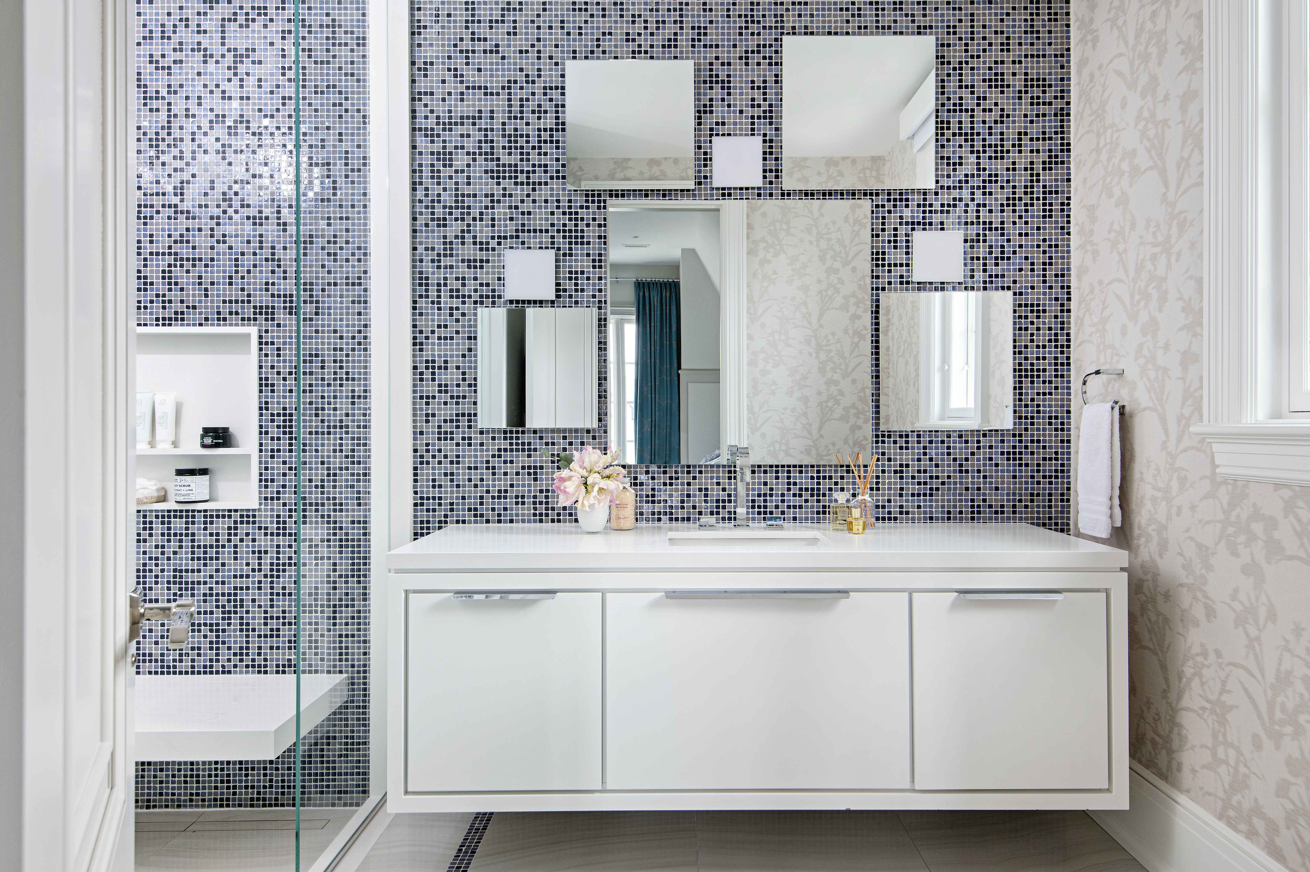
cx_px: 655
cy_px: 436
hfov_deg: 78.6
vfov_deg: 57.2
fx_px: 800
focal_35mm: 22
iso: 320
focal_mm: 22
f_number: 10
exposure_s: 1/8
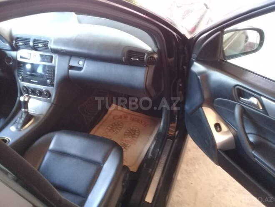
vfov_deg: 45.4
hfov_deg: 58.4
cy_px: 104
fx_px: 246
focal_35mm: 31
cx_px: 138
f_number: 2.2
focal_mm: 3.3
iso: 200
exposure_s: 1/20
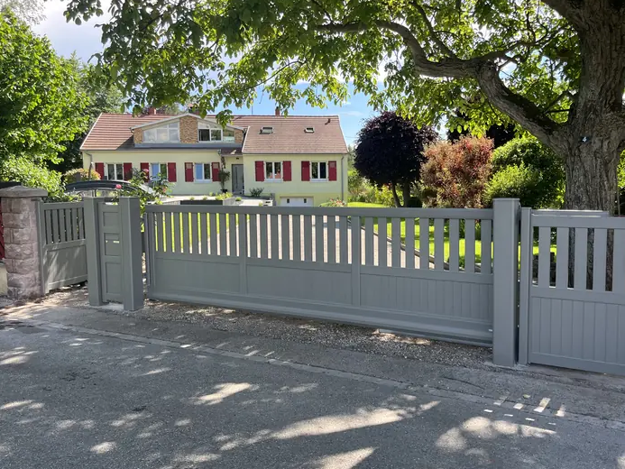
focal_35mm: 30
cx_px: 358
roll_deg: +1.2
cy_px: 230
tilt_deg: -4.1
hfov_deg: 59.7
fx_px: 542
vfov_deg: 46.8
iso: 50
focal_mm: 5.1
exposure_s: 1/766
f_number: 1.6
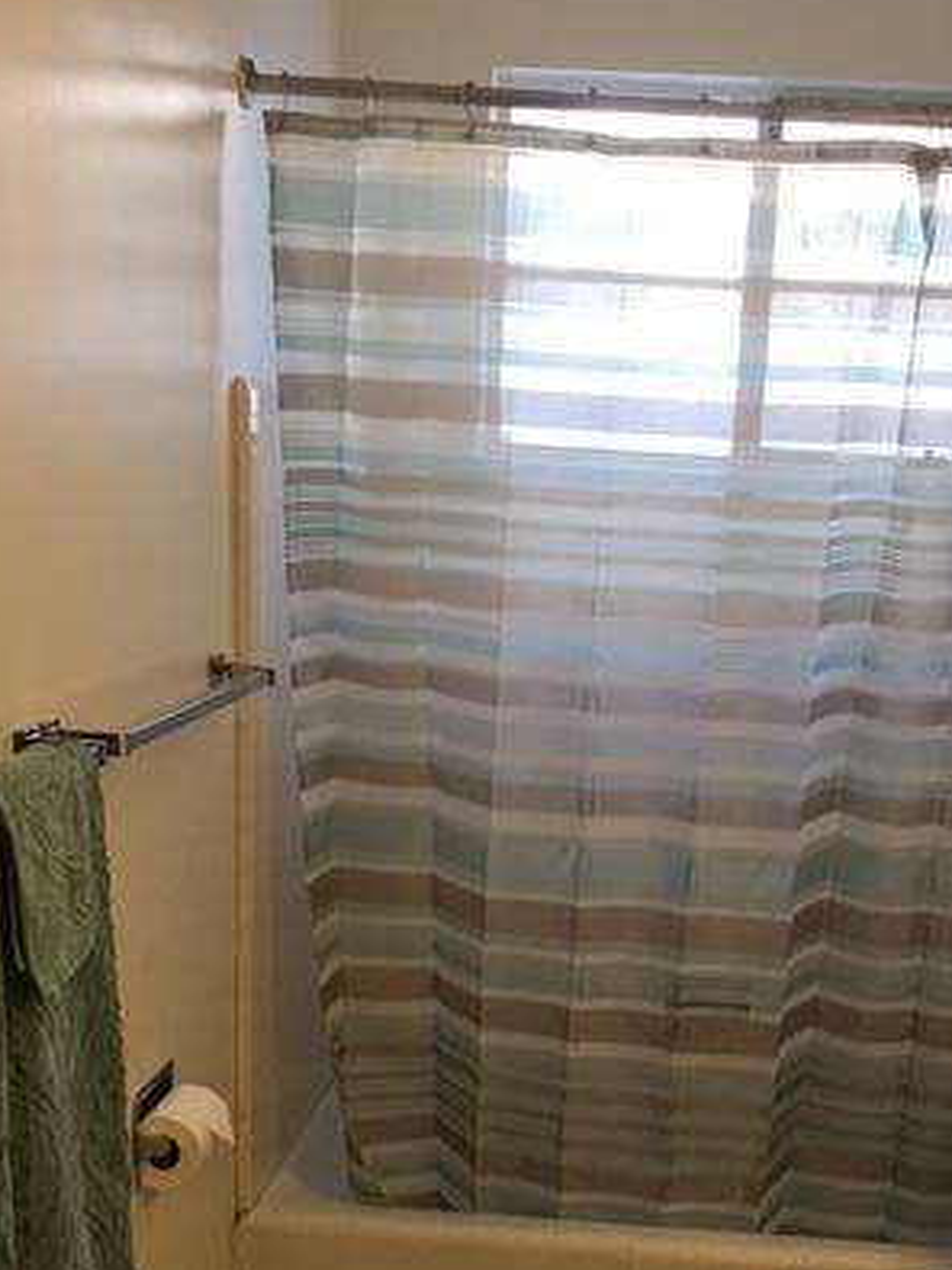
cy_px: 903
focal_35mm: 47
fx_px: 1724
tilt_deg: -14.7
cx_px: 592
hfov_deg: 30.7
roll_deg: -2.9
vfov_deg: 39.7
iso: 25
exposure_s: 1/40
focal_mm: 4.15
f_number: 2.2
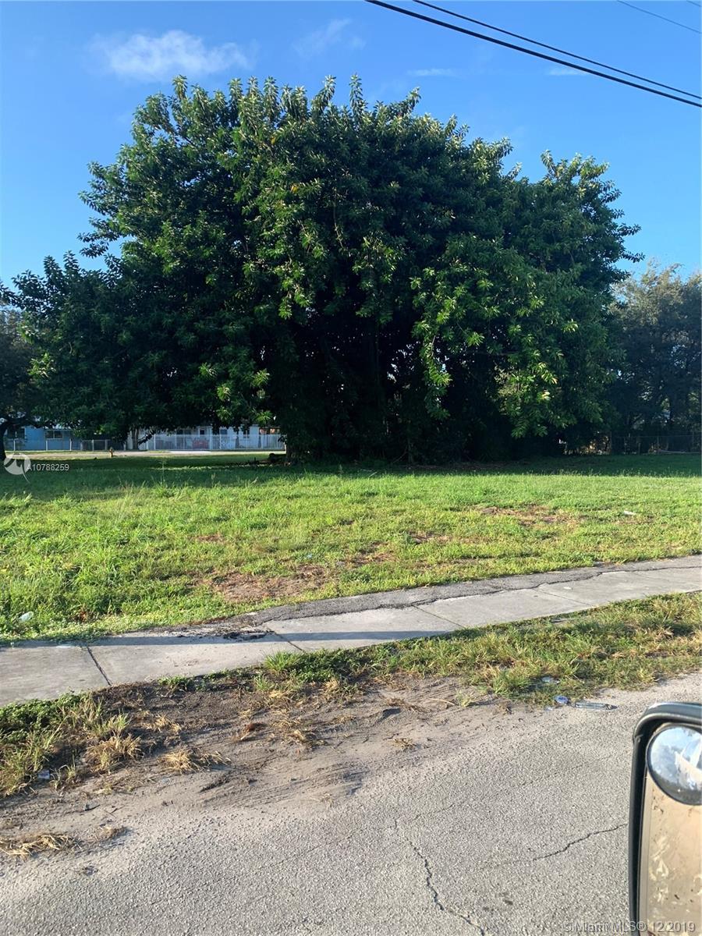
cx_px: 351
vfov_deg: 67.3
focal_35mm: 26
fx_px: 703
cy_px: 468
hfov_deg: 53.1
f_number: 1.8
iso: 25
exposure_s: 1/490
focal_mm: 4.25
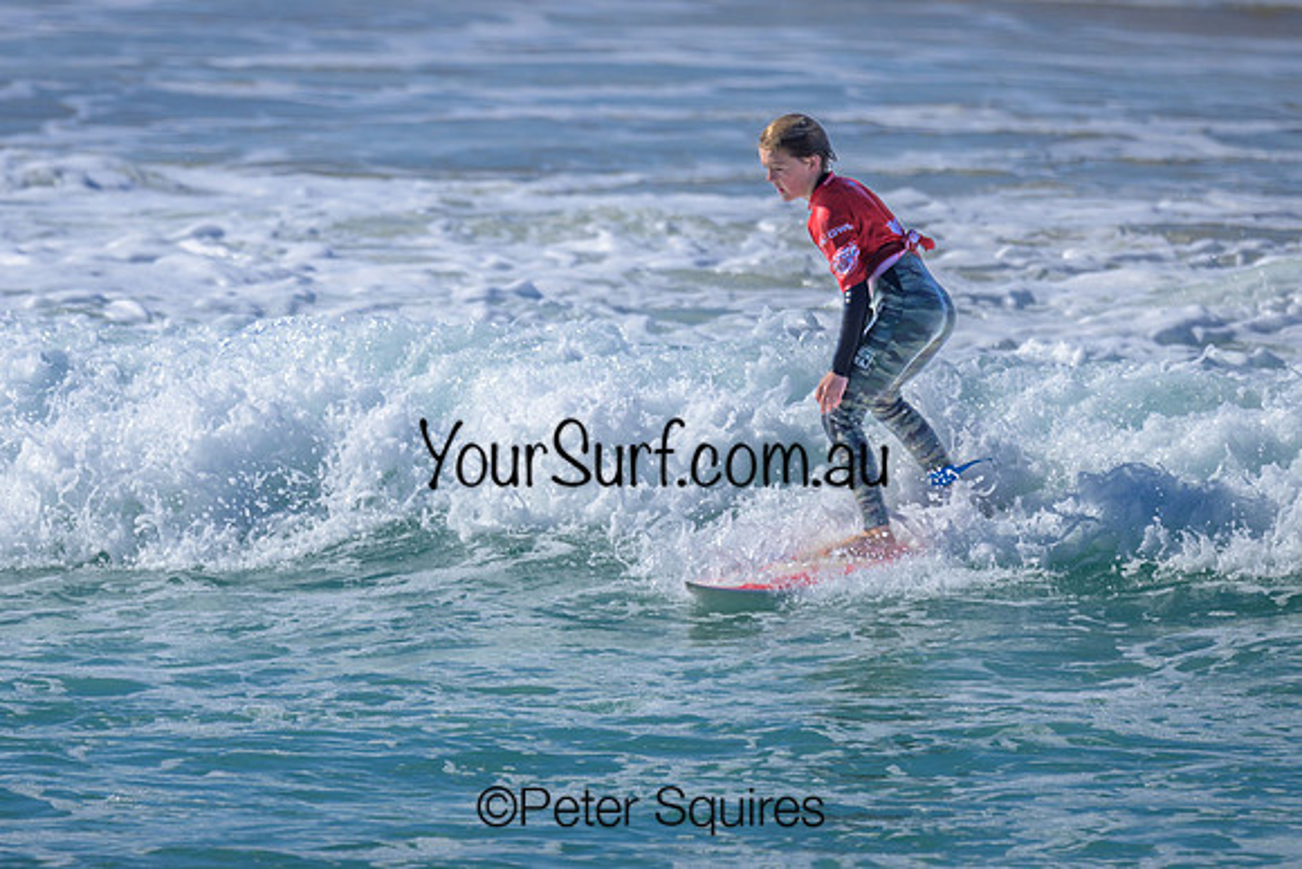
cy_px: 357
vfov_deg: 1.3
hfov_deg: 1.9
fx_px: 39733
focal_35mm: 1098
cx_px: 612
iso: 200
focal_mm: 800
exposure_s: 1/2000
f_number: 6.3
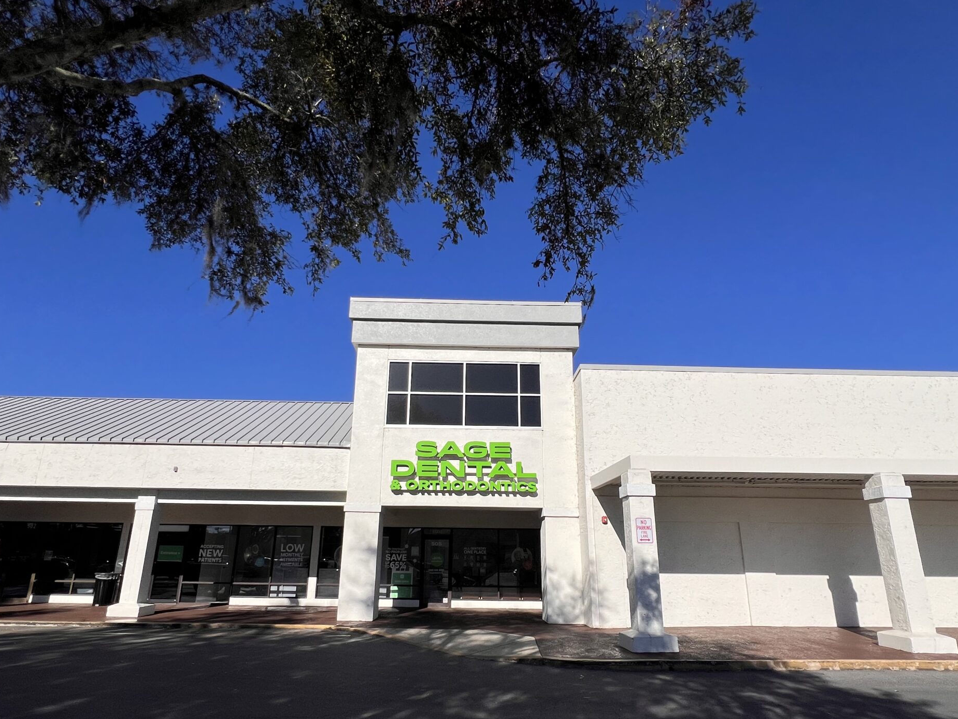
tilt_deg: +16.1
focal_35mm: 18
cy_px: 414
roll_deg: -0.1
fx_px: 498
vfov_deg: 71.2
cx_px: 474
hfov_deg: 87.7
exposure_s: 1/5525
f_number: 1.8
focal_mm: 1.57
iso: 40
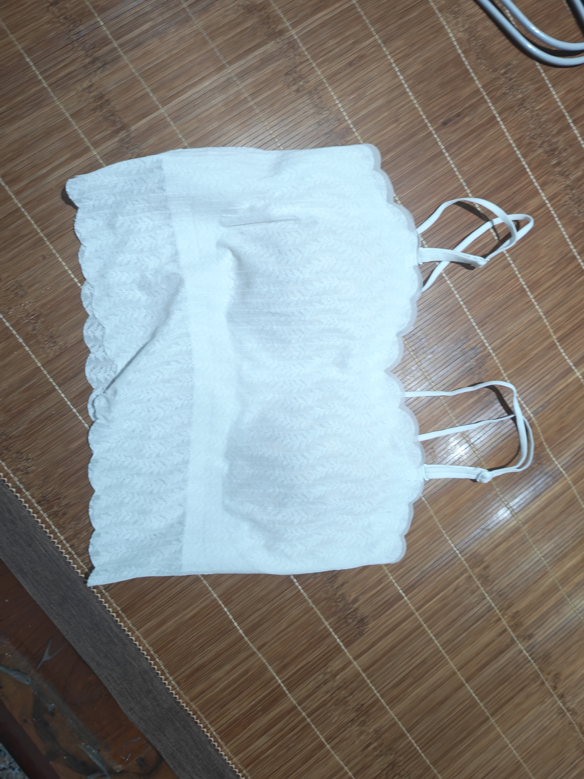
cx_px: 292
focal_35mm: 24
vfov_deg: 71.6
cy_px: 390
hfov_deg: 56.8
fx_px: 540
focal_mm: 5.52
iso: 800
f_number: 1.95
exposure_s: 1/33
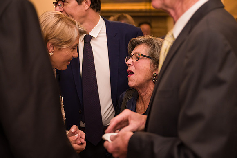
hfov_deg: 32.0
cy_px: 79
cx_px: 119
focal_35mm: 63
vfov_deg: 21.6
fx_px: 413
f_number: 3.2
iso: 1600
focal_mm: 62
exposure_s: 1/200
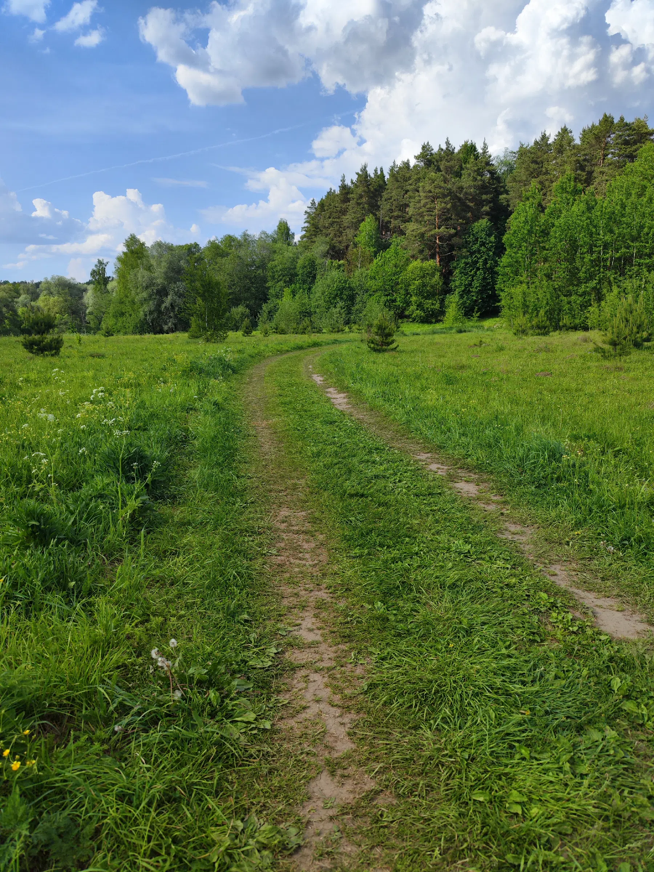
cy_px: 436
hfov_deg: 56.8
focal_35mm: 24
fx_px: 605
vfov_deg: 71.6
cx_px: 327
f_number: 1.9
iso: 50
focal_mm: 6.92
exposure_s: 1/3349
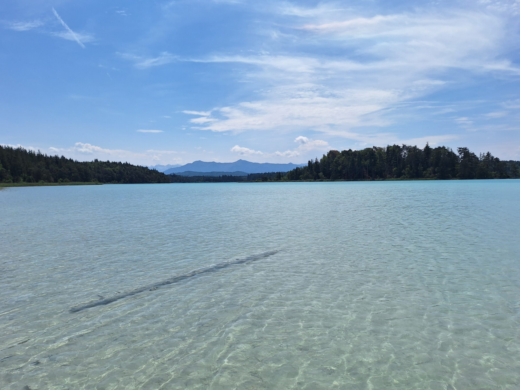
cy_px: 205
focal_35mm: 25
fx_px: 376
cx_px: 245
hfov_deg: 69.3
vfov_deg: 54.8
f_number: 1.8
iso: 40
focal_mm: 5.54
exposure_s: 1/4525
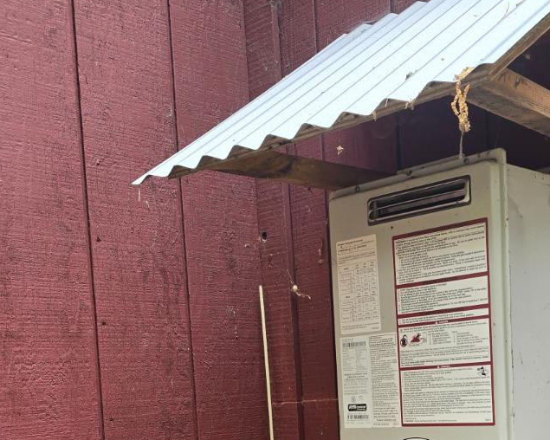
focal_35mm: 53
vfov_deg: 27.2
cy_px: 423
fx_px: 863
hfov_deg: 34.9
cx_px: 383
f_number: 1.7
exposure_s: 1/180
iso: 40
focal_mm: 6.3
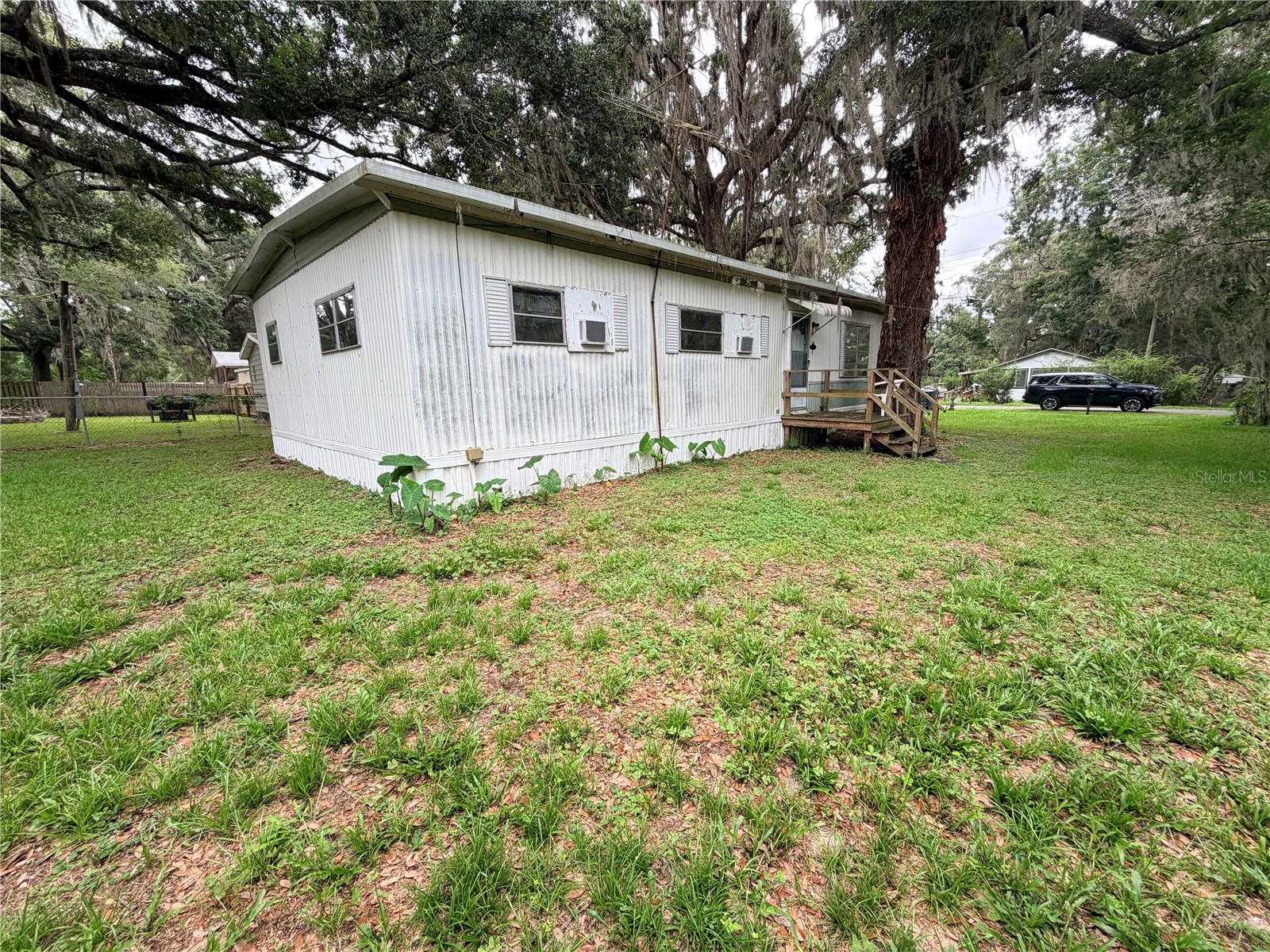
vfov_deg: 85.7
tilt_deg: -10.4
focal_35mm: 14
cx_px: 635
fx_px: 514
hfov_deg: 102.1
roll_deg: +2.1
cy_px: 476
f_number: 2.2
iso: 50
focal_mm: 2.22
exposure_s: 1/228
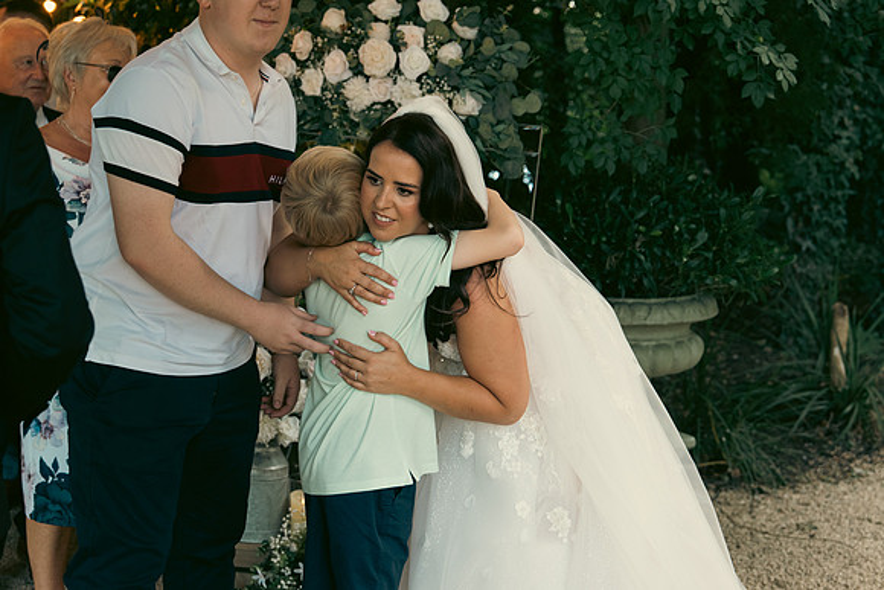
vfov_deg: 21.3
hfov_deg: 31.4
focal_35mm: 64
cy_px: 295
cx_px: 442
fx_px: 1572
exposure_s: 1/200
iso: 500
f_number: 3.5
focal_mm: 43
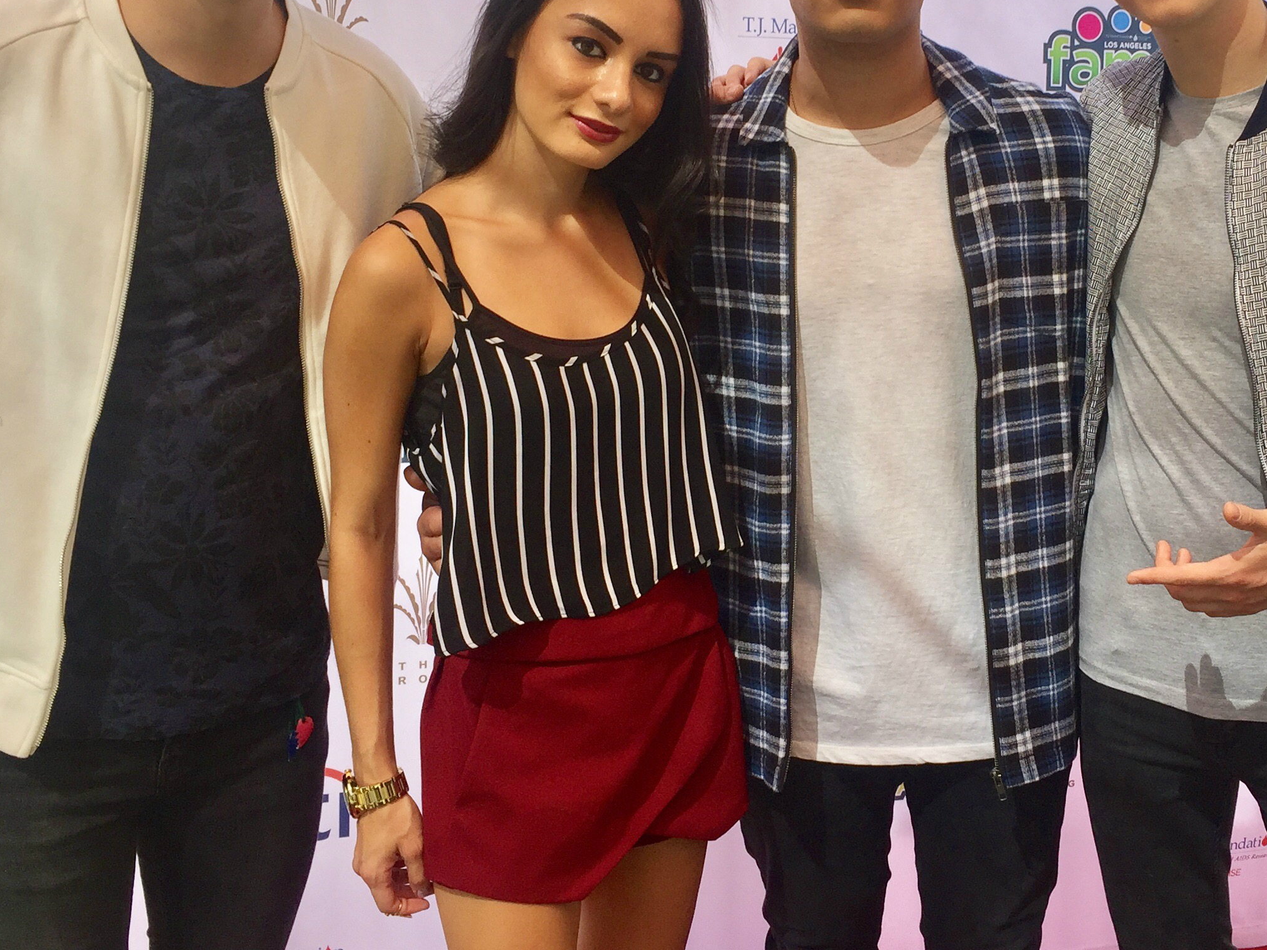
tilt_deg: -8.5
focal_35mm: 47
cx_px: 864
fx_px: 1720
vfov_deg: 30.7
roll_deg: -1.8
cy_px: 321
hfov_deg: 39.9
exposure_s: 1/373
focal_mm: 4.15
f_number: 2.2
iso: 32
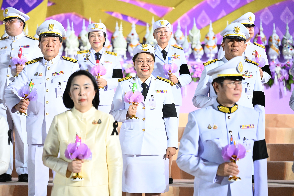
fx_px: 980
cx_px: 147
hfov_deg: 17.1
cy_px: 98
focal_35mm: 120
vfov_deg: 11.4
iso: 6400
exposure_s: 1/1000
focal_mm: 120
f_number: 4
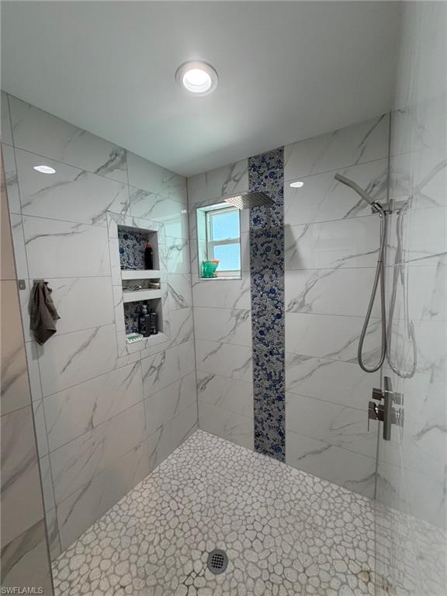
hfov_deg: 85.7
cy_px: 298
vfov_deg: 102.1
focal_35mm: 14
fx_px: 241
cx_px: 224
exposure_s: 1/120
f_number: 2.2
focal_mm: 2.22
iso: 250
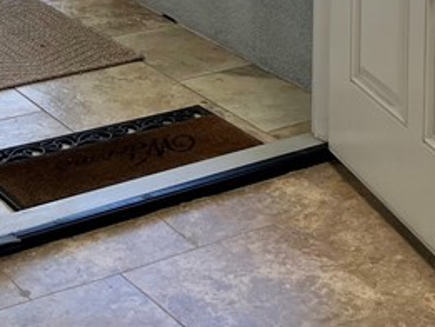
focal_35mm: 102
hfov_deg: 19.2
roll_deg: -0.7
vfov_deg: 12.8
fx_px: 1282
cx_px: 183
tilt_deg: -4.1
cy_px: -310
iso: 50
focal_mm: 5.1
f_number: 1.6
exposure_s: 1/676
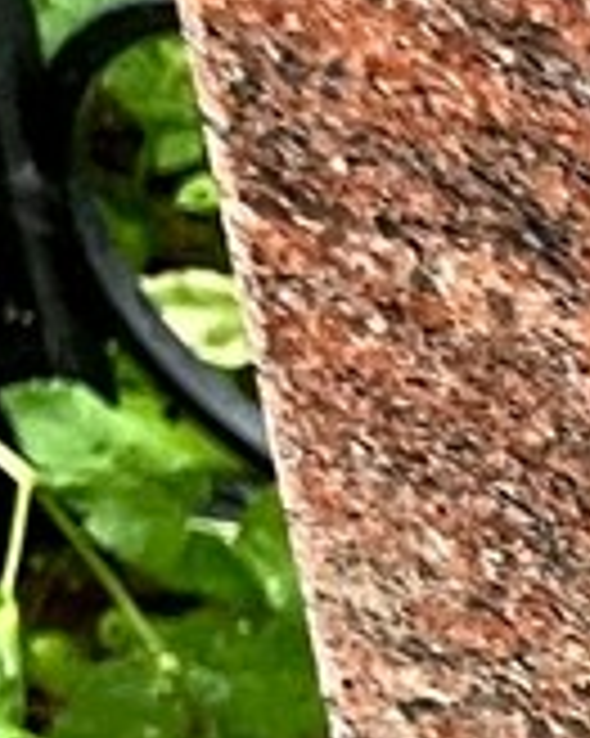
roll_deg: -11.6
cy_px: 760
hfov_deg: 5.6
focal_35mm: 223
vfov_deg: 8.6
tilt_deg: -40.5
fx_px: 4872
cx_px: 2664
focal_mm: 4.2
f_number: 1.6
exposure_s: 1/74
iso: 125
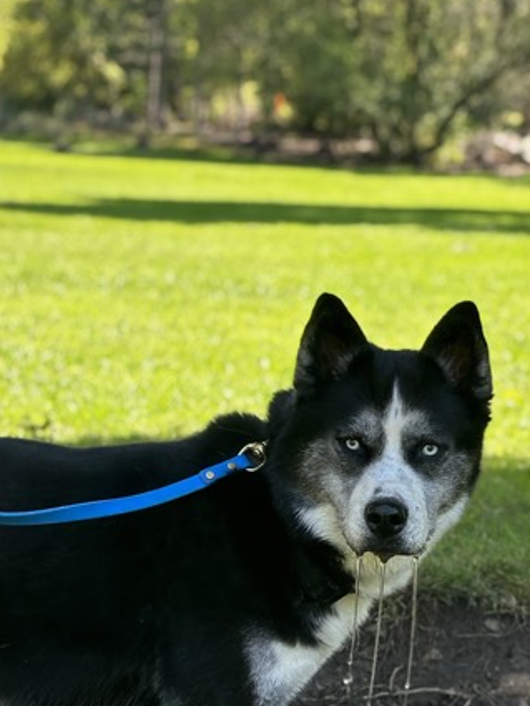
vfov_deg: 17.3
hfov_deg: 13.1
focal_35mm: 113
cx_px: 402
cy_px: 547
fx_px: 2306
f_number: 1.78
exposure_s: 1/843
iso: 80
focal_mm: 6.86
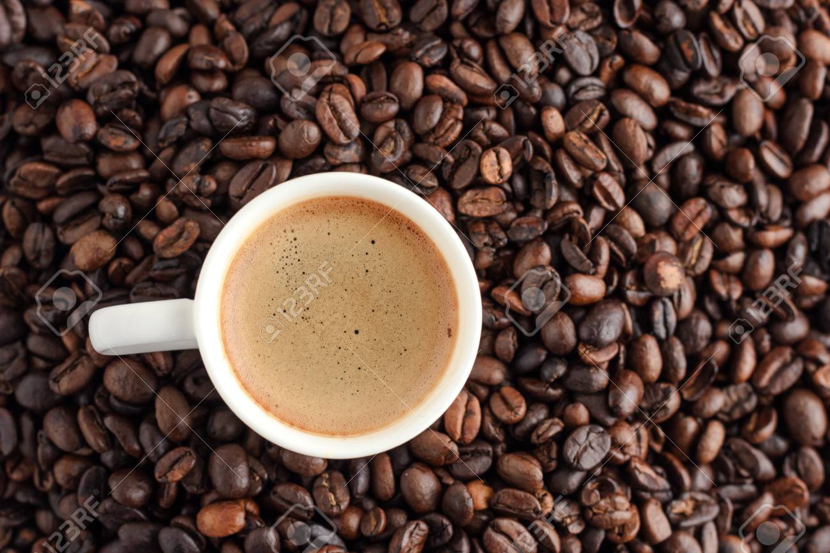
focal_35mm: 75
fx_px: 1729
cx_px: 415
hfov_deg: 27.0
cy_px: 276
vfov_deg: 18.2
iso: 100
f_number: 6.3
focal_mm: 50
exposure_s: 1/160
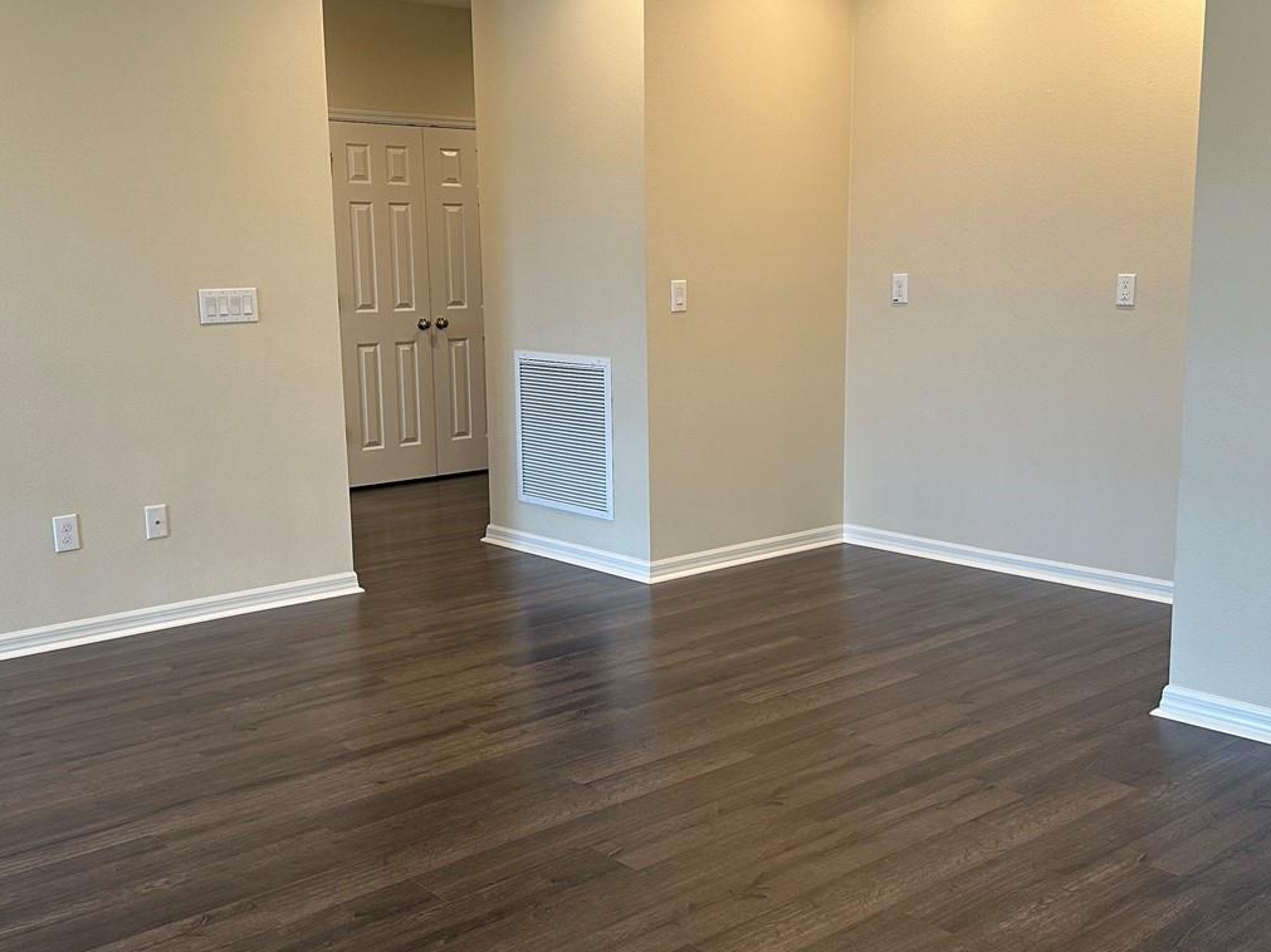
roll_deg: +0.9
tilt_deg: -9.5
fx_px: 1395
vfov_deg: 37.7
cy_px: 509
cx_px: 636
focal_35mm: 38
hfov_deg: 49.0
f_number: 1.78
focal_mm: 6.86
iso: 200
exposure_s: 1/120
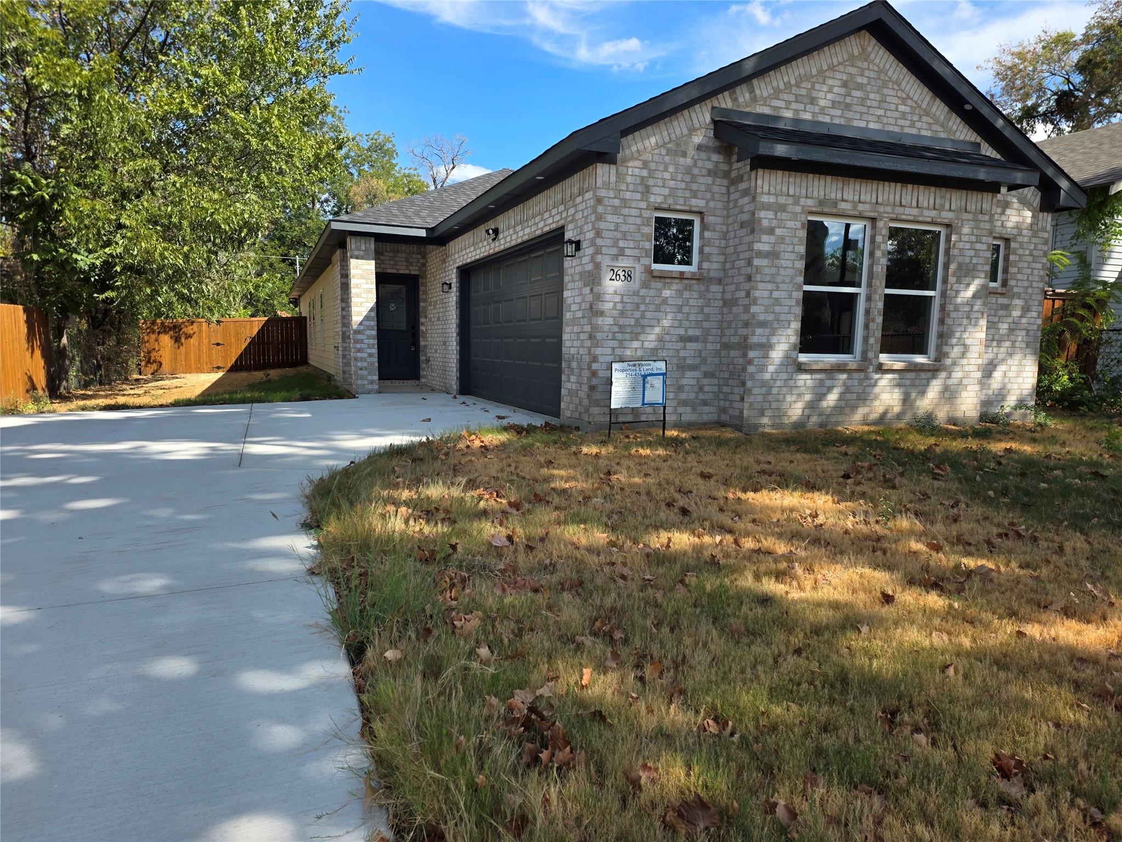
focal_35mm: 23
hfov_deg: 73.9
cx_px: 561
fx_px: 745
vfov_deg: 58.9
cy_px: 421
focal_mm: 6.25
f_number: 1.7
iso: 80
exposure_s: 1/2937
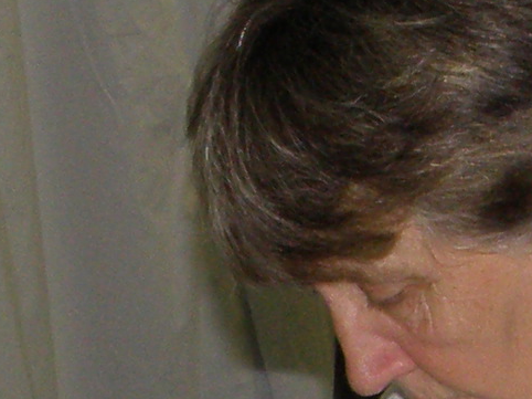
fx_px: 4071
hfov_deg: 7.4
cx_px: 630
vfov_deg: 5.3
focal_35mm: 265
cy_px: 1187
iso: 100
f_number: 3.2
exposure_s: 1/40
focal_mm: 6.32
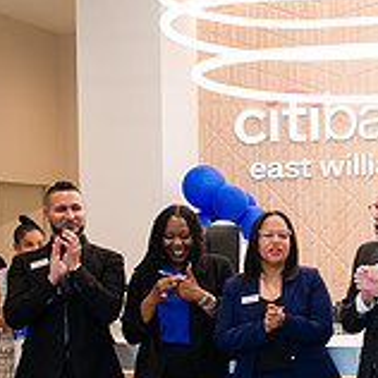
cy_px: 268
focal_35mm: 75
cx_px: 440
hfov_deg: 21.6
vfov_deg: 22.9
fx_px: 927
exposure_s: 1/200
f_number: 3.2
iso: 400
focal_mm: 24
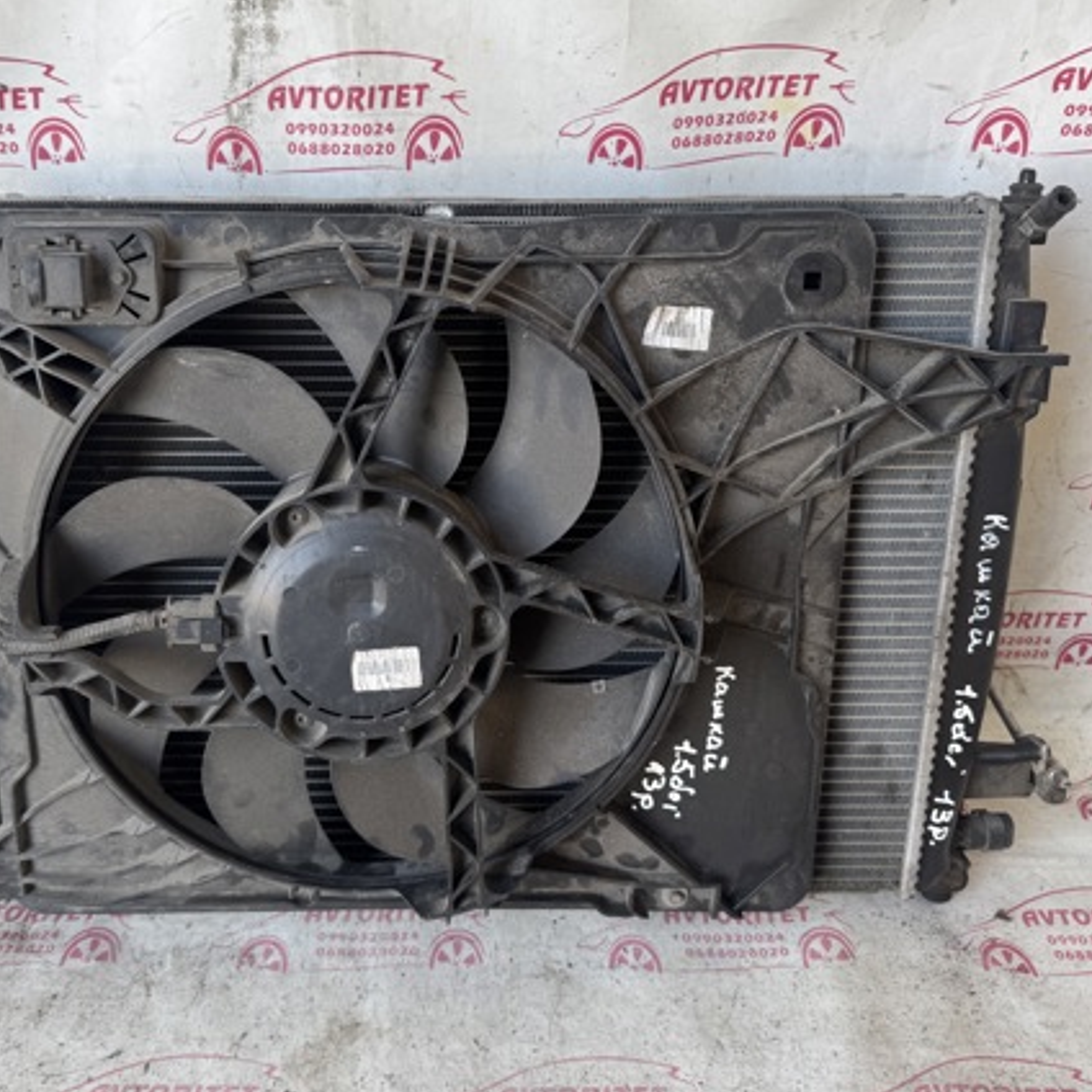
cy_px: 492
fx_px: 1142
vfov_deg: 51.0
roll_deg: -0.1
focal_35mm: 32
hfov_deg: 50.7
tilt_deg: -29.9
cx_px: 433
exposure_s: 1/121
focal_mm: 6.76
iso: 100
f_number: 1.78
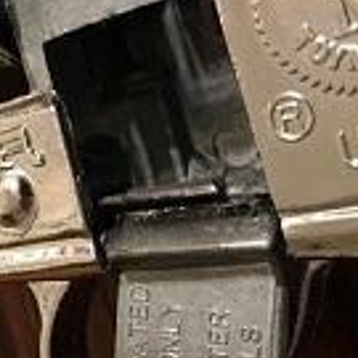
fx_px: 1006
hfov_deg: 20.2
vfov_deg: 20.2
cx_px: 176
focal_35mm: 86
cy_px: 162
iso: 200
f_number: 2.2
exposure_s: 1/20
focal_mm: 4.15
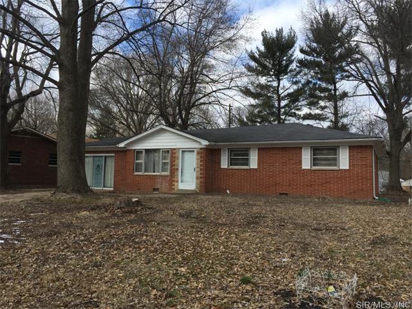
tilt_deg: +2.7
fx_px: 345
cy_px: 154
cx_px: 206
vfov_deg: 48.2
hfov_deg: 61.7
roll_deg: -1.5
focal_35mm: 29
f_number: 2.2
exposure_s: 1/1041
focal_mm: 4.15
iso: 32
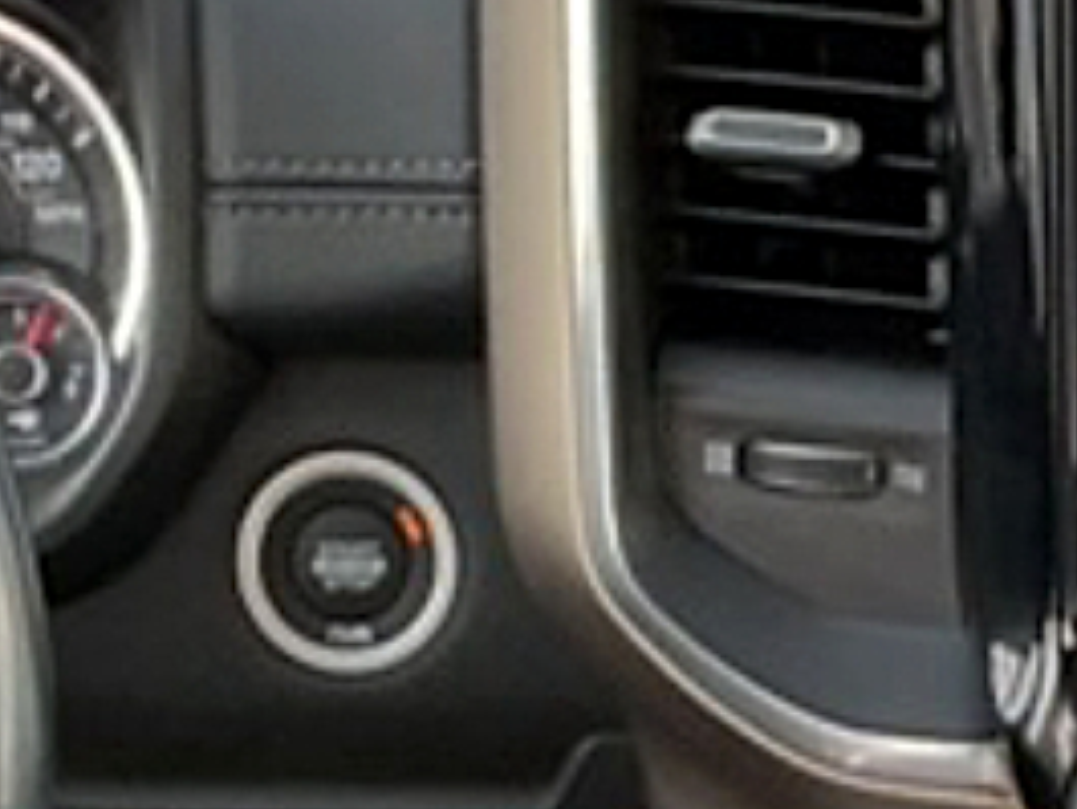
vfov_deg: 8.1
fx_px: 5634
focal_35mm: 181
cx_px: 1150
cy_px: 1073
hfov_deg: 10.8
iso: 32
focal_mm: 3
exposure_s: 1/60
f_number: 1.8
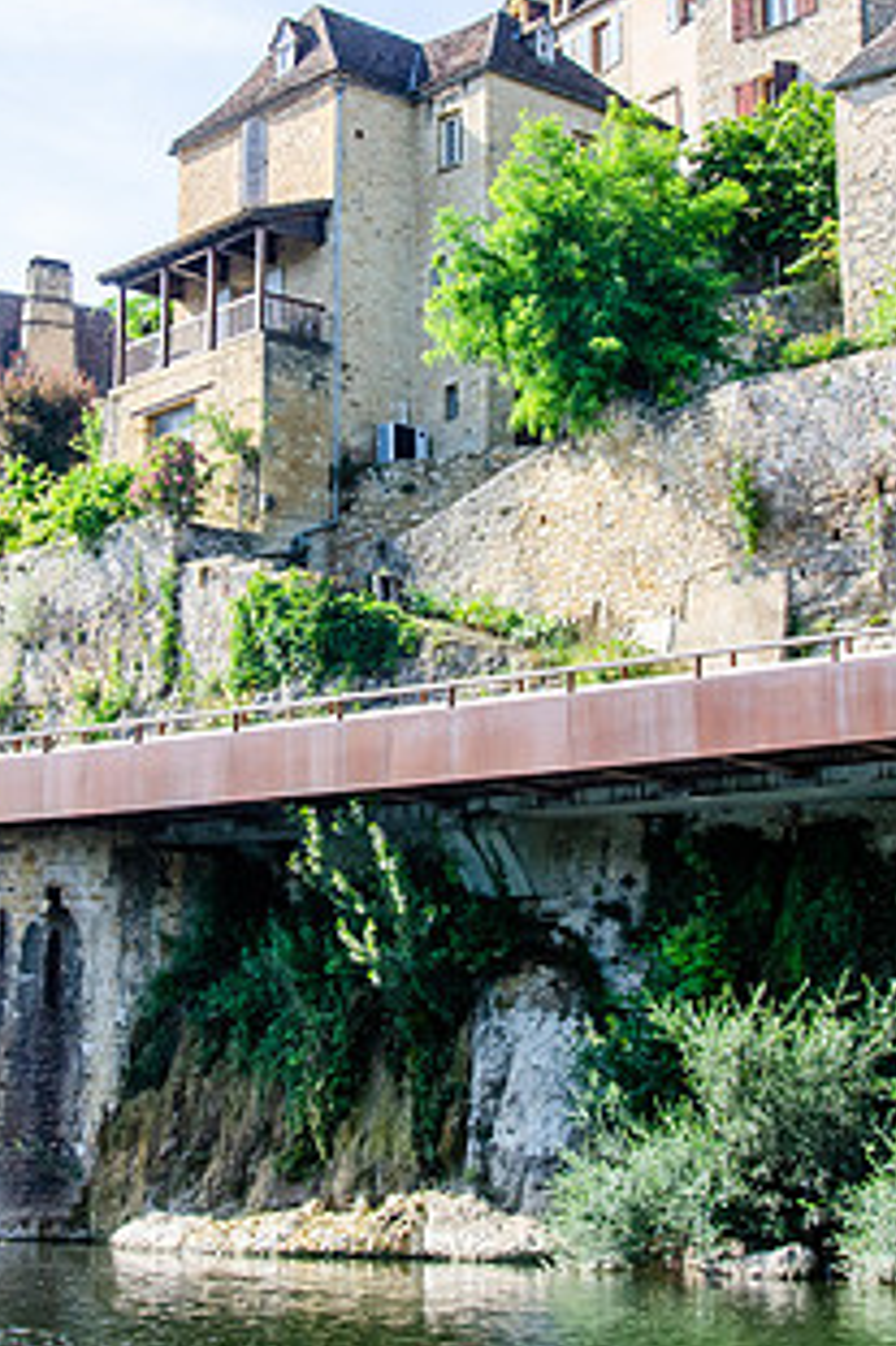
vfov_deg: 30.1
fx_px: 2504
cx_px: 286
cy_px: 597
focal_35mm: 67
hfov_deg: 20.2
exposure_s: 1/400
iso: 500
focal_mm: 24
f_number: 10
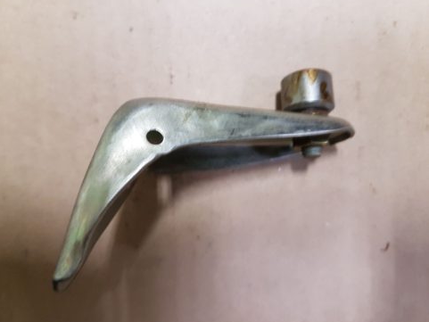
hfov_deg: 65.3
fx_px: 335
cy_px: 160
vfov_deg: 51.4
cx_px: 207
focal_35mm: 27
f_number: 1.7
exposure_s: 1/13
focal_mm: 4.2
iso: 250
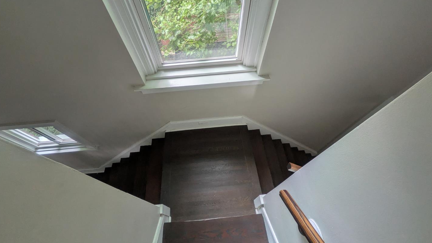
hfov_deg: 99.3
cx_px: 208
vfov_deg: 66.5
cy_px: 99
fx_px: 183
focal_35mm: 16
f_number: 2.2
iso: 134
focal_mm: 1.85
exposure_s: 1/54.6
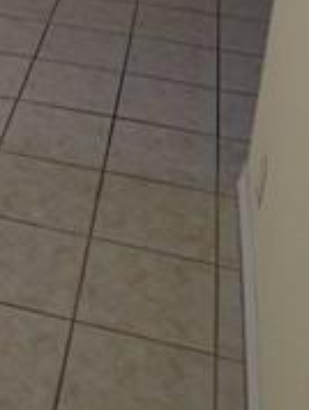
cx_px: -101
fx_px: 926
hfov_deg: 17.7
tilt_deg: -21.4
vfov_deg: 22.9
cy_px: -85
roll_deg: +0.1
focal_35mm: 78
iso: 64
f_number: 2.2
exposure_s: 1/30
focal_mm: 4.15
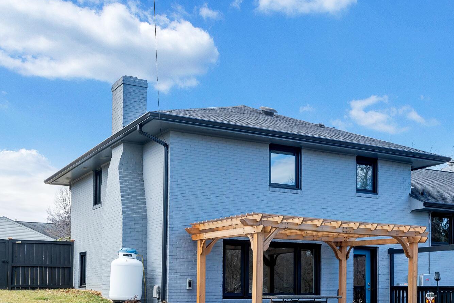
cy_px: 269
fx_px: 681
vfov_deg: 24.4
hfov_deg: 36.2
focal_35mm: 54
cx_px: 325
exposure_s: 1/200
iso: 400
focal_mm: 24
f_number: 9
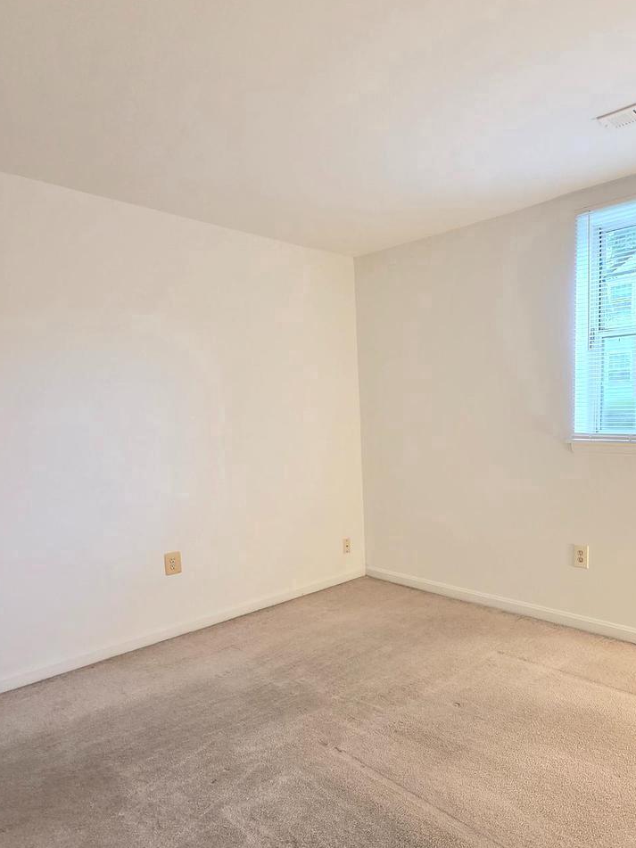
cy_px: 479
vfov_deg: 78.6
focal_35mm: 21
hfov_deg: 61.6
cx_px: 432
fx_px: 515
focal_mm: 2.2
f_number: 2.2
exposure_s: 1/60
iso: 400
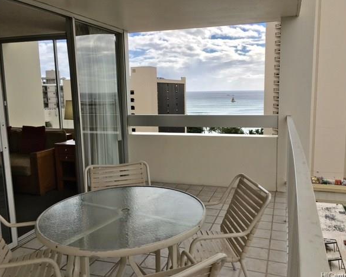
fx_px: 318
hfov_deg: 57.1
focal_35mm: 31
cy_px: 139
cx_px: 183
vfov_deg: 47.2
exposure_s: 1/1832
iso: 25
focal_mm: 4.15
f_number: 2.2
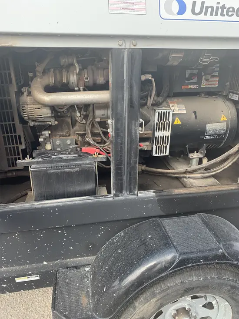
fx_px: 239
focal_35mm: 26
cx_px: 120
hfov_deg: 53.1
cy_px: 160
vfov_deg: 67.3
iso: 25
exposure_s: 1/279
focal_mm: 4.25
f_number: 1.8
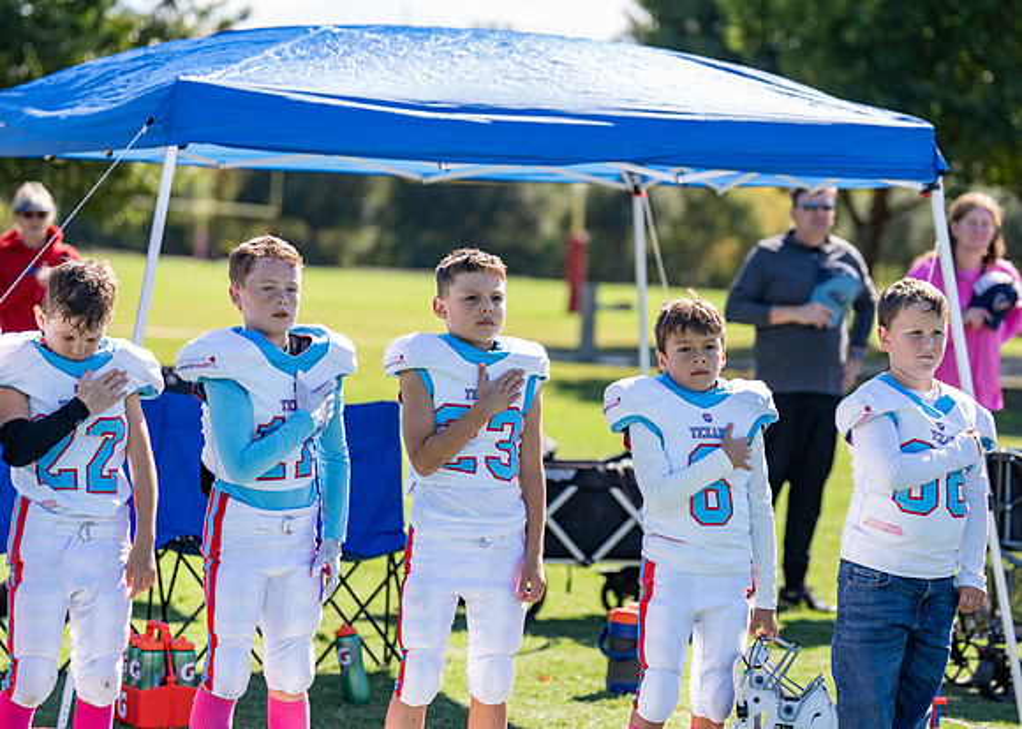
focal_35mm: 125
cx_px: 518
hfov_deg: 16.0
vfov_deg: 11.5
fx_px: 3637
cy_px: 392
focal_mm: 108
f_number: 2.8
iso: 125
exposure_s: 1/1000
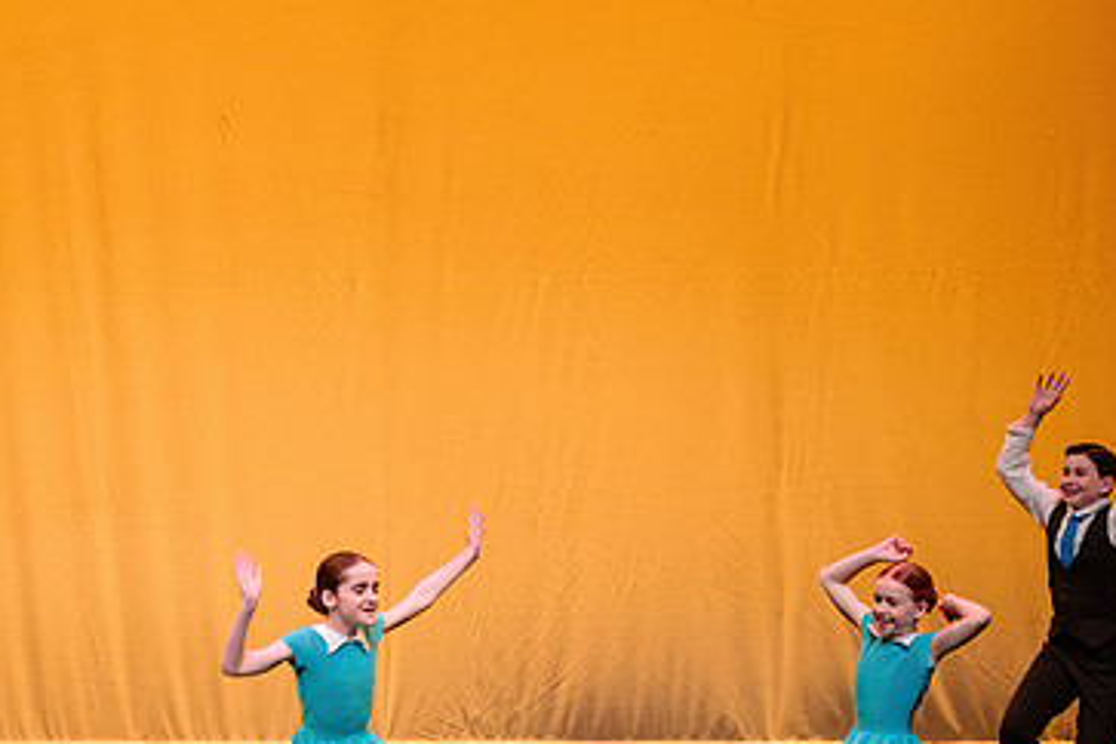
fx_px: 6138
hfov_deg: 10.4
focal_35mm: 198
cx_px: 287
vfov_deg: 6.9
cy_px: 552
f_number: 2.8
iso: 1250
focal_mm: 116
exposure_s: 1/500
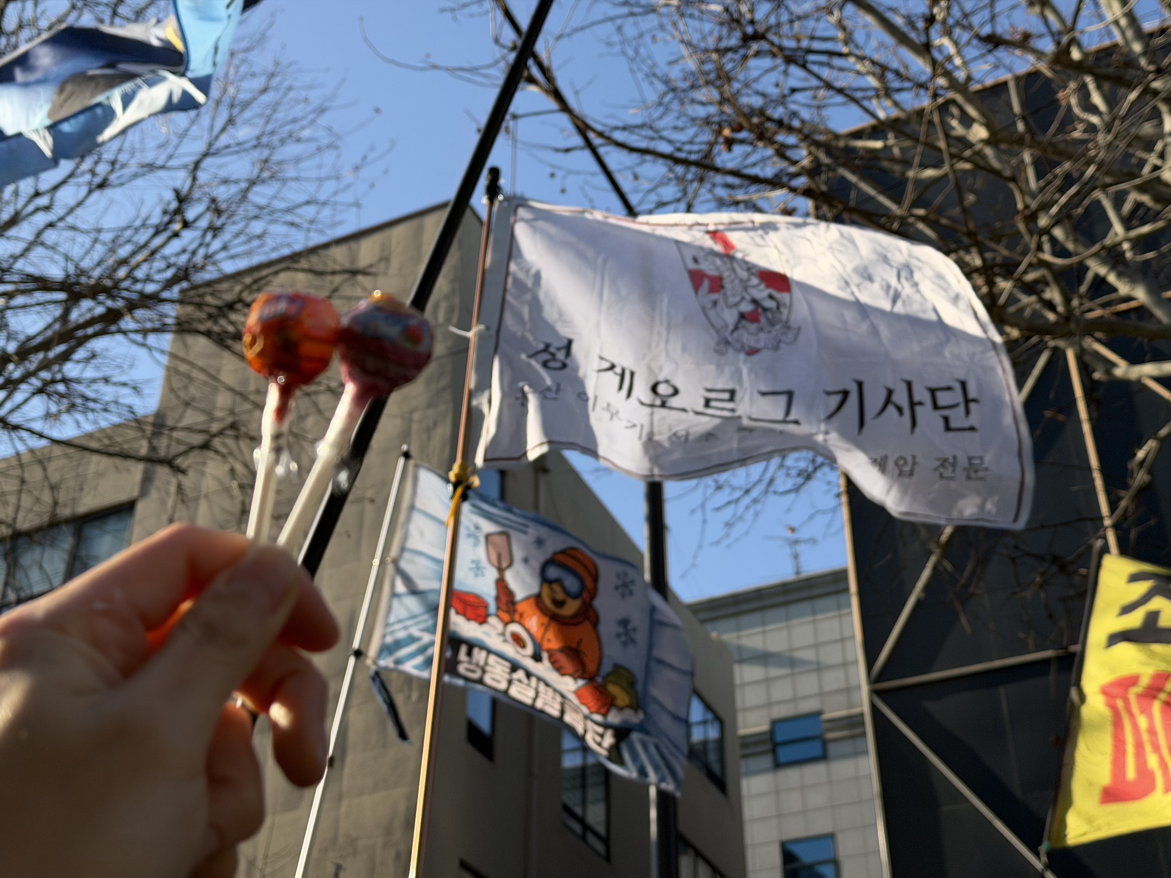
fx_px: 1624
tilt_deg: +35.5
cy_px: 439
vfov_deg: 30.3
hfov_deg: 39.7
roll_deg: +0.3
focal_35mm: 48
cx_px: 586
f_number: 1.78
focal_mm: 6.76
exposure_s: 1/3704
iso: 64
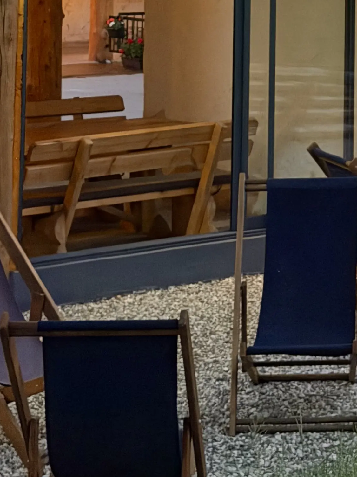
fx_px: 1774
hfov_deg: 11.3
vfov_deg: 14.6
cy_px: -141
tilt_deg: +3.3
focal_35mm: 129
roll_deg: -0.4
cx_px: 402
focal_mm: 6.76
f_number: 1.78
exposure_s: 1/33
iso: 500
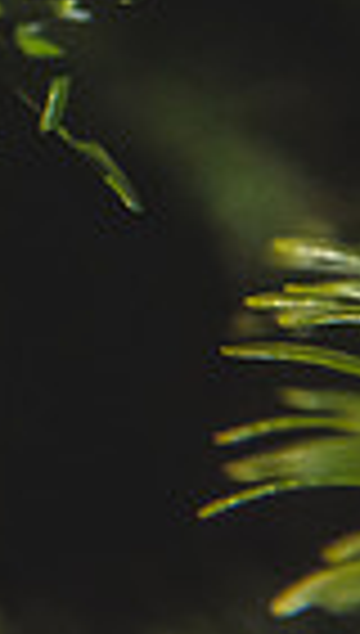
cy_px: -79
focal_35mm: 189
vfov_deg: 11.2
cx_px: -832
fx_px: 3186
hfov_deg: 5.9
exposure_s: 1/125
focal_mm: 44
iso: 1600
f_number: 8
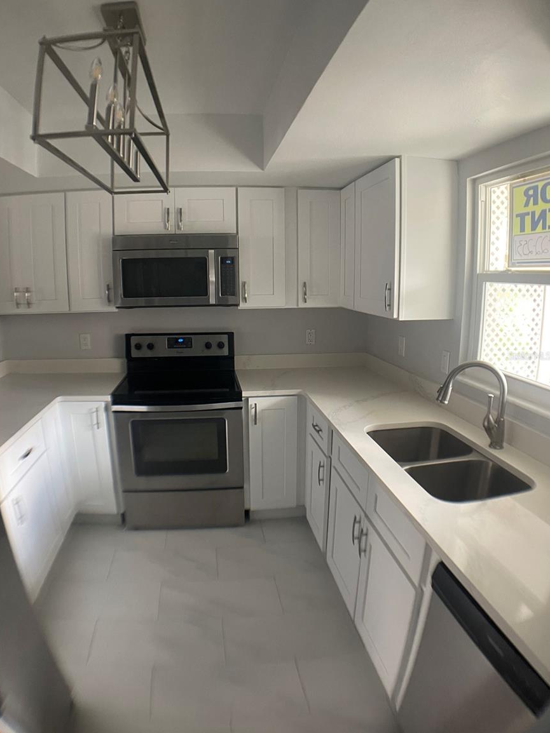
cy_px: 356
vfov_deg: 67.3
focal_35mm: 26
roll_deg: -0.6
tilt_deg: -10.0
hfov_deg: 53.0
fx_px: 551
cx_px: 267
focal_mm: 5.1
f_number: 1.6
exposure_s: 1/60
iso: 400
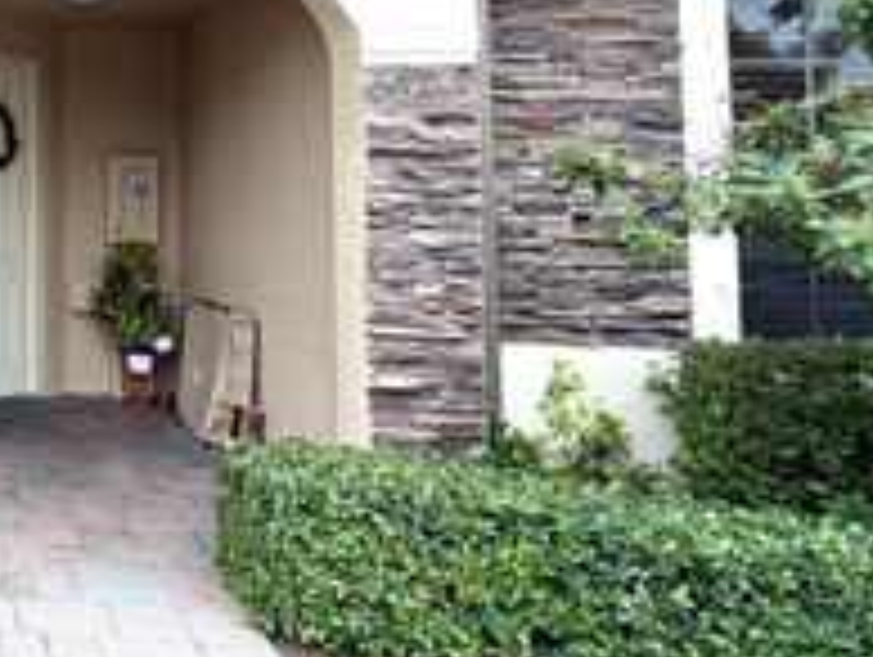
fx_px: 909
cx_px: -194
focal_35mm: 36
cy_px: 155
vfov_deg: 38.6
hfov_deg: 37.5
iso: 50
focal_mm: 2.22
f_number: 2.2
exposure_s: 1/359
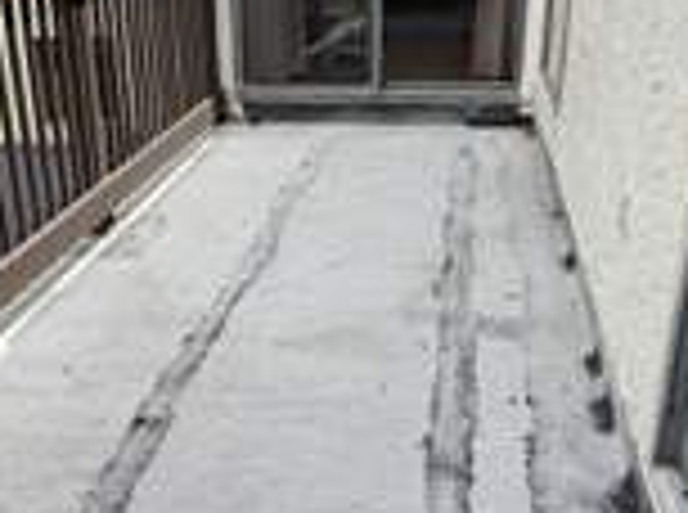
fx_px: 872
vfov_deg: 32.7
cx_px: 243
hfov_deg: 42.6
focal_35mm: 44
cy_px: 254
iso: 40
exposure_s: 1/549
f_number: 2.2
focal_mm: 2.22
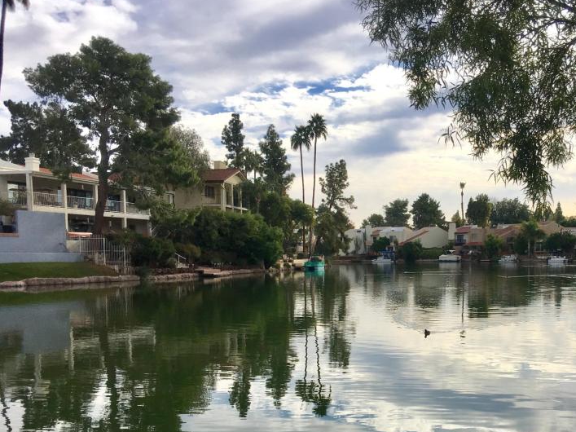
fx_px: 699
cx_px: 416
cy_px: 307
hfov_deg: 43.7
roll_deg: +0.4
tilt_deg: -1.1
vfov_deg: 33.8
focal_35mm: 42
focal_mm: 4.15
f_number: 2.2
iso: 25
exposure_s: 1/2331
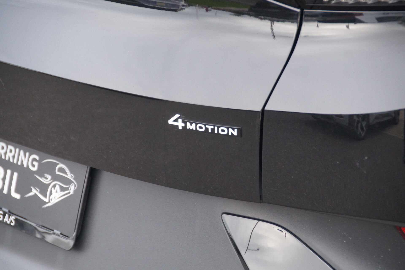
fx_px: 2361
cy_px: 135
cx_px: 202
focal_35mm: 210
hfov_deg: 9.8
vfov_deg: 6.5
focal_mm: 140
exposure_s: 1/250
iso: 1000
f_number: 6.3
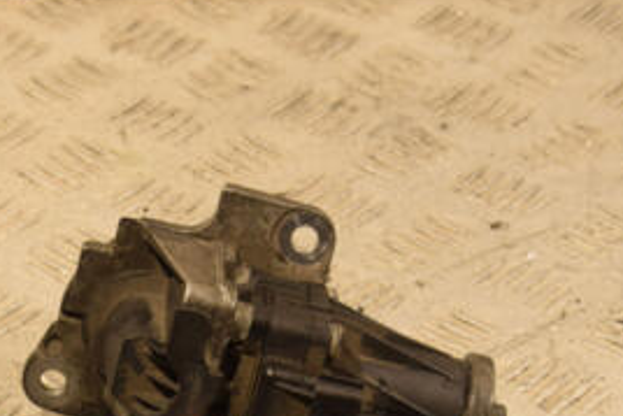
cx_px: 277
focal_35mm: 141
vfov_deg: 9.7
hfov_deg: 14.5
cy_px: 432
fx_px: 2441
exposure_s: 1/200
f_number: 7.1
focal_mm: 42
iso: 800
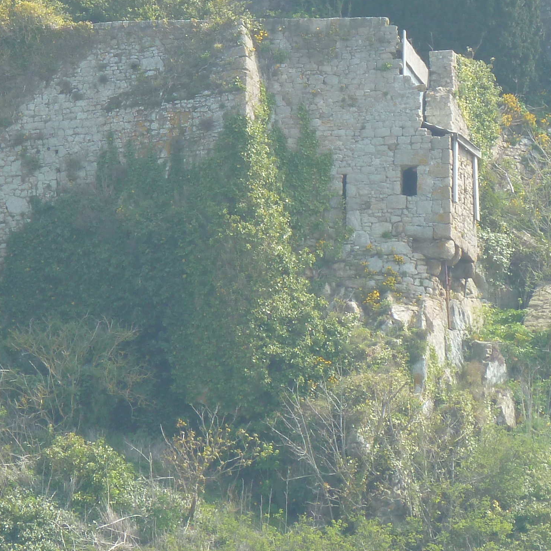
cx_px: 292
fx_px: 7311
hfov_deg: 4.3
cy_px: 36
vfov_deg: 4.3
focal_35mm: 406
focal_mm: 27.8
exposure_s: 1/200
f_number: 4.5
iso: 80
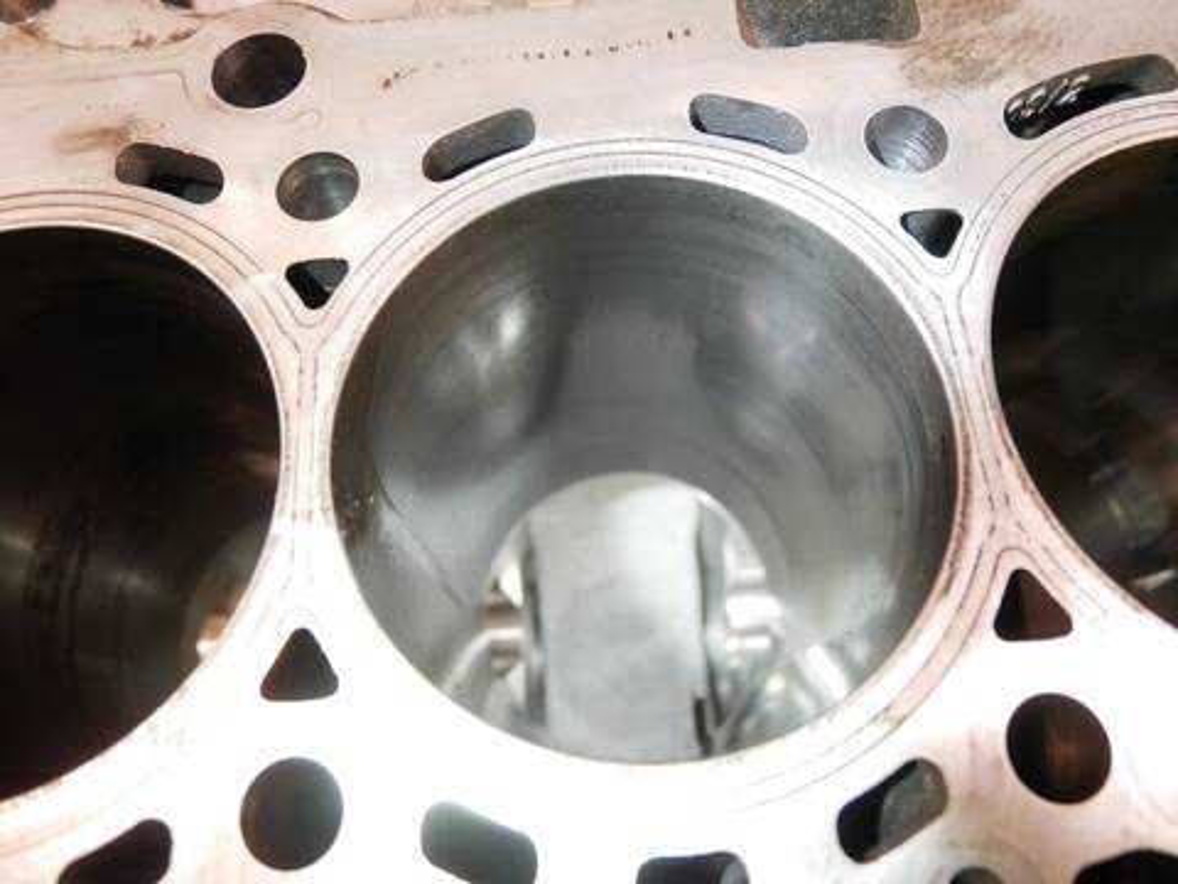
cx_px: 589
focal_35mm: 24
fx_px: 817
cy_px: 442
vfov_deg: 56.8
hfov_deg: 71.6
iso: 1600
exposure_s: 1/125
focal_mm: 12
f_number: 3.5
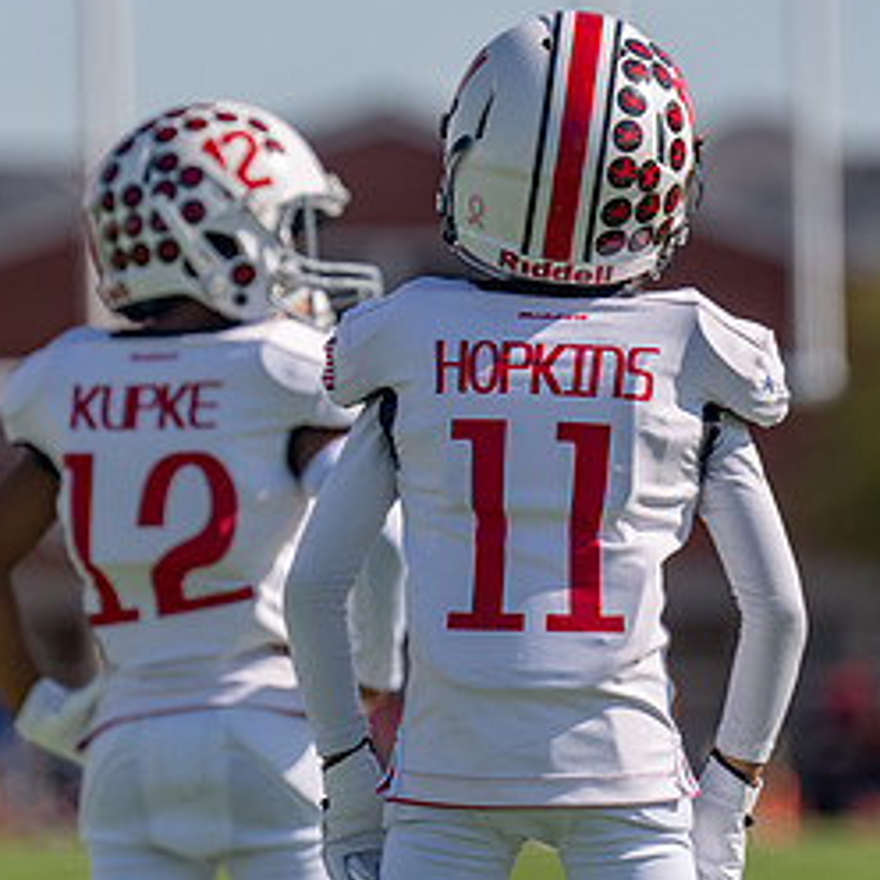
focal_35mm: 531
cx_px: 489
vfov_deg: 3.3
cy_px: 209
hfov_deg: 3.3
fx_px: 15272
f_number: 4
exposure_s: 1/2500
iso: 125
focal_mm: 230
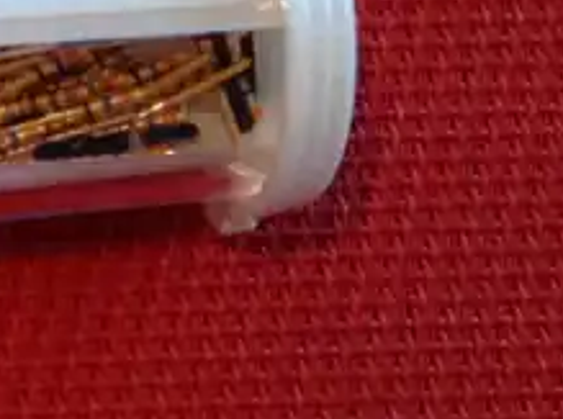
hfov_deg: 11.3
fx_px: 2595
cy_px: 404
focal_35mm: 160
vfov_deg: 9.2
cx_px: -540
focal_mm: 4.28
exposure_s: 1/15
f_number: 2.4
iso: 320
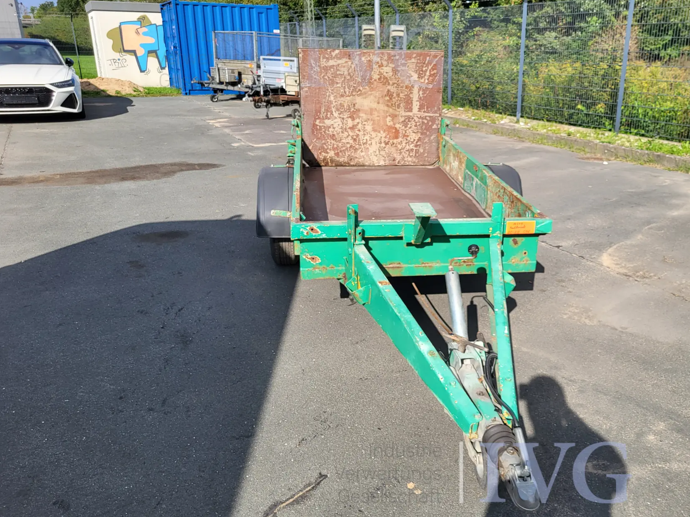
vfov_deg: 46.8
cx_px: 394
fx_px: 598
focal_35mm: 30
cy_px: 265
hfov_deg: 59.7
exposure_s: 1/1709
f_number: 1.8
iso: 40
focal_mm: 5.4
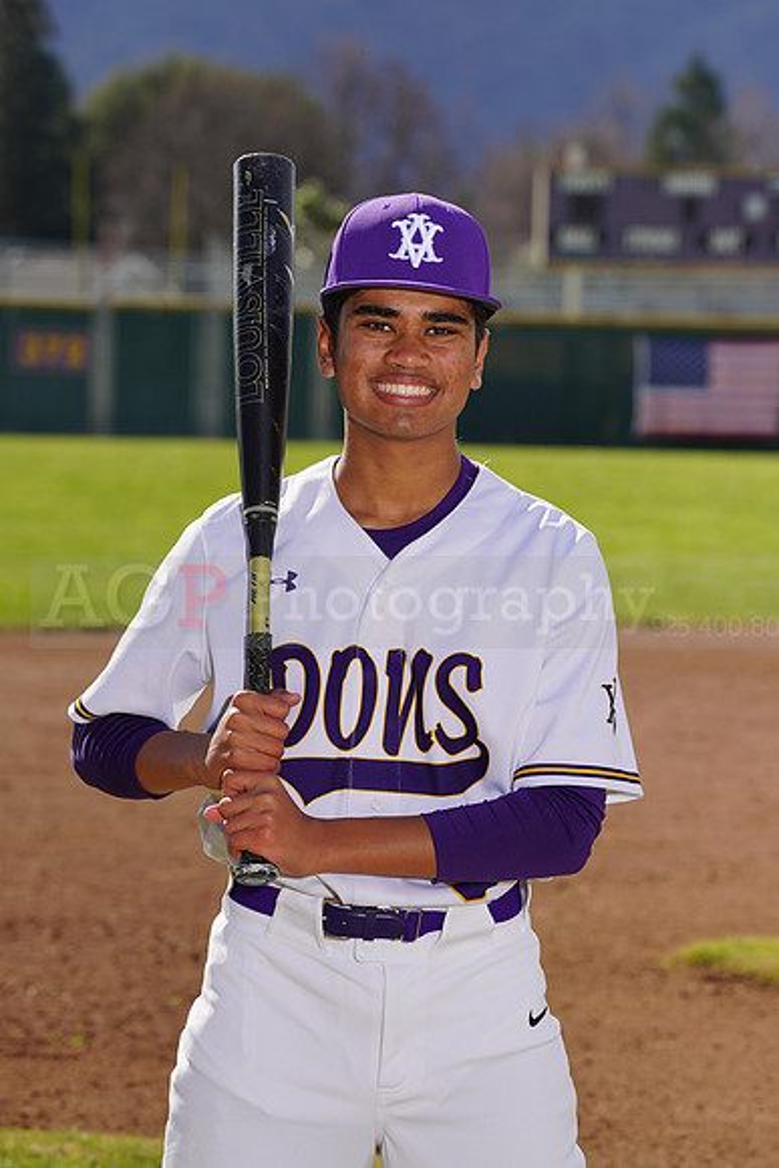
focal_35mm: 218
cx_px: 390
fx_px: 7071
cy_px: 584
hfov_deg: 6.3
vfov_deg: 9.4
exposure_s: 1/250
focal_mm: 218
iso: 100
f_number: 10
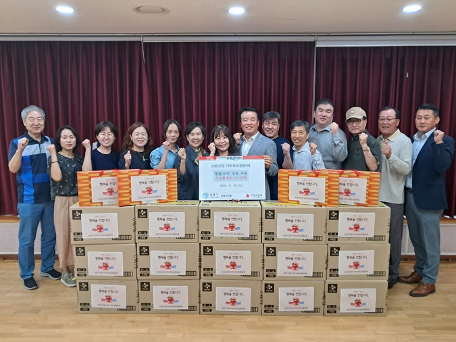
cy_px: 177
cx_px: 225
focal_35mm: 28
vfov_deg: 49.7
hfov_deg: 63.5
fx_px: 369
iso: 200
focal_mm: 4
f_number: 1.8
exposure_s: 1/50
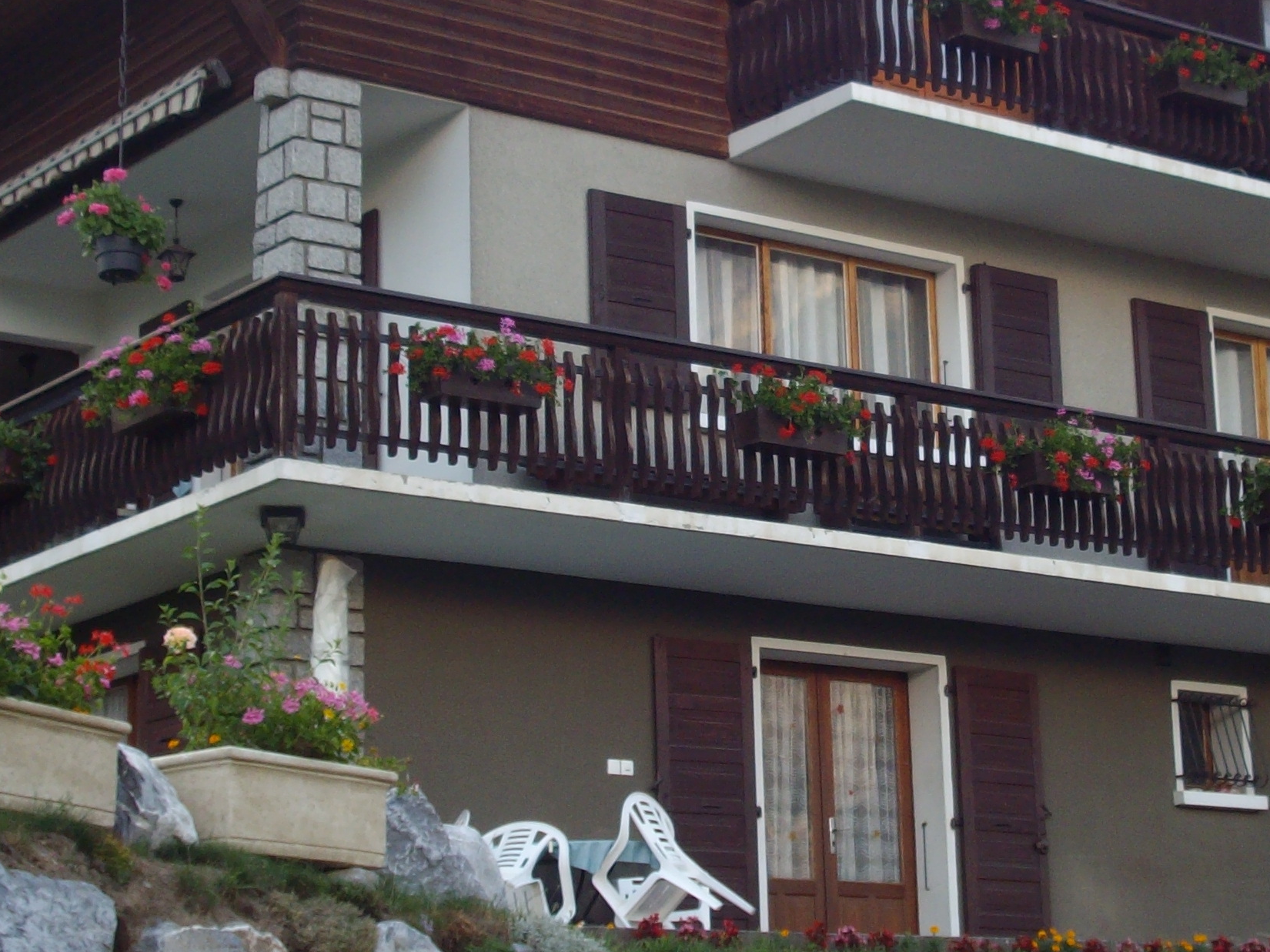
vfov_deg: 16.2
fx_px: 3338
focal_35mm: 91
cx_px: 867
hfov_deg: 21.4
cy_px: 324
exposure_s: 1/125
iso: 84
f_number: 3.1
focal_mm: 7.6
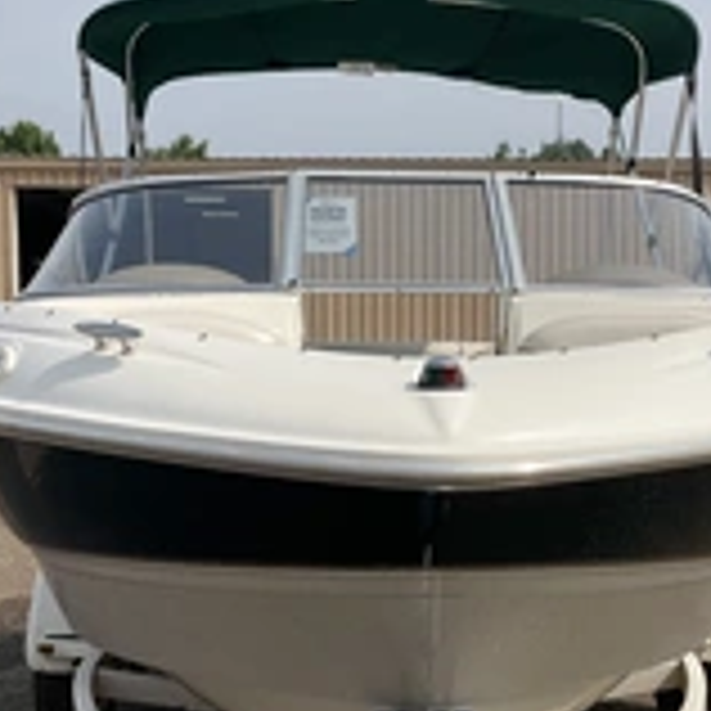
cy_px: 410
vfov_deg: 26.5
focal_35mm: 65
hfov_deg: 26.4
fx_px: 1510
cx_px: 436
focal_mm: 3
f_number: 1.8
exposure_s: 1/2427
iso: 25
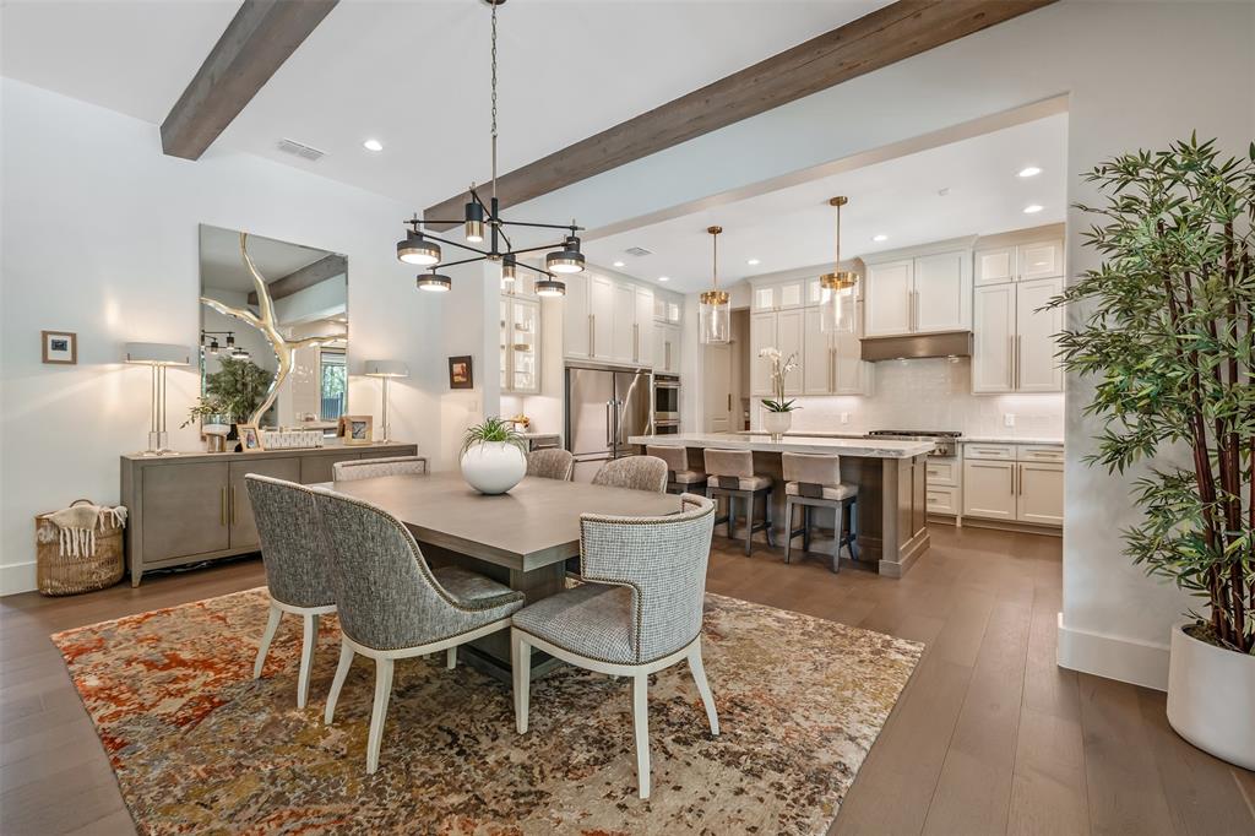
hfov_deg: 100.4
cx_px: 628
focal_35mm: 15
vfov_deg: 77.3
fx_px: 523
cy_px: 418
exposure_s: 1/30
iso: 800
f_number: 8
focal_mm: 15
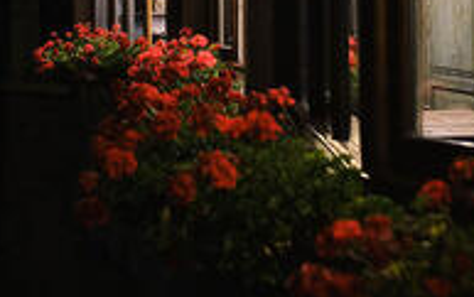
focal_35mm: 111
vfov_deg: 11.5
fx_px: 1435
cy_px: -74
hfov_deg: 18.6
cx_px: 88
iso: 6400
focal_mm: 23
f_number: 2.5
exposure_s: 1/200
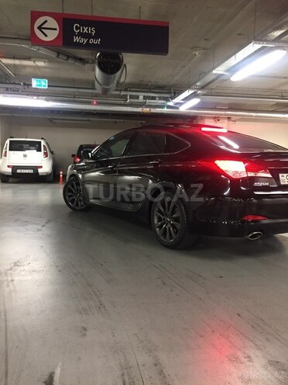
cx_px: 144
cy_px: 192
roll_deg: -1.9
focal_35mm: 29
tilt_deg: -5.3
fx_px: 322
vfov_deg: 61.7
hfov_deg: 48.2
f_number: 2.2
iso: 250
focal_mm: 4.15
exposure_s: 1/33
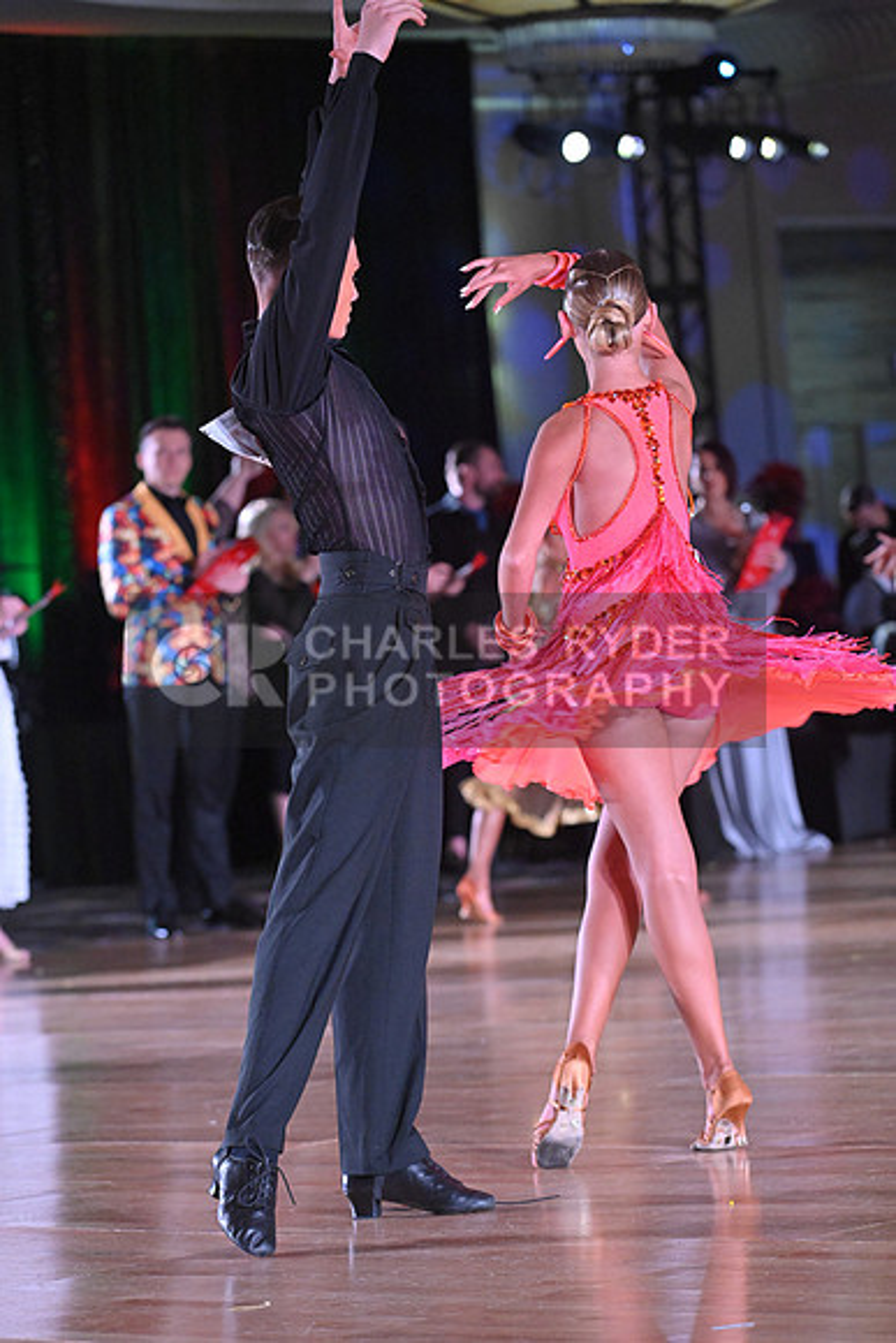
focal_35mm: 140
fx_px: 5223
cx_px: 448
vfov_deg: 14.7
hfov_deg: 9.8
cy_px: 672
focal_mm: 140
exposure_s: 1/400
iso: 5000
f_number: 5
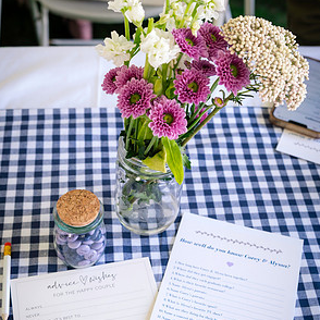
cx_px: 160
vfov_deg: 30.5
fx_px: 586
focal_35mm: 56
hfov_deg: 30.6
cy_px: 171
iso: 400
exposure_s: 1/105
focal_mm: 28.9
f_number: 3.6
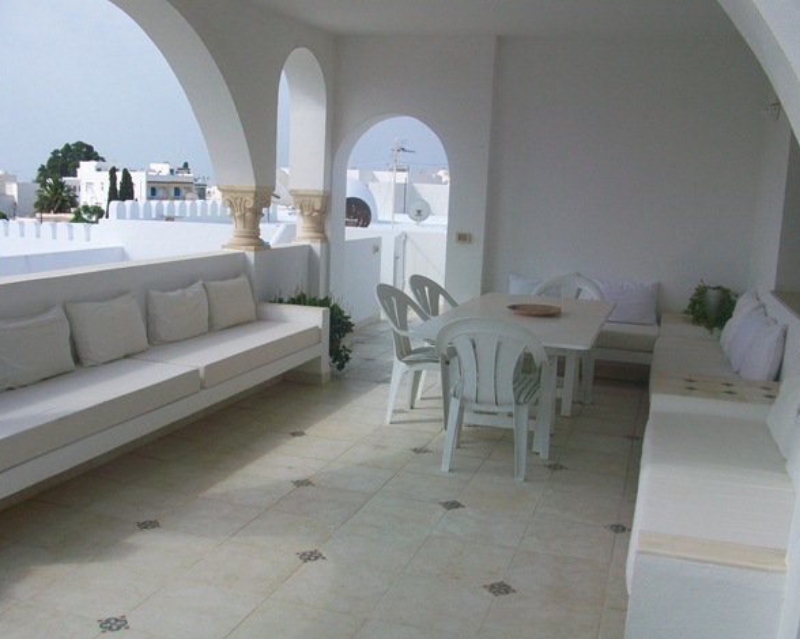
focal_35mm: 34
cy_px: 315
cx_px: 382
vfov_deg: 43.3
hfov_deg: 52.8
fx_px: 805
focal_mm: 5.7
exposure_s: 1/320
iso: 64
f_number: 5.5
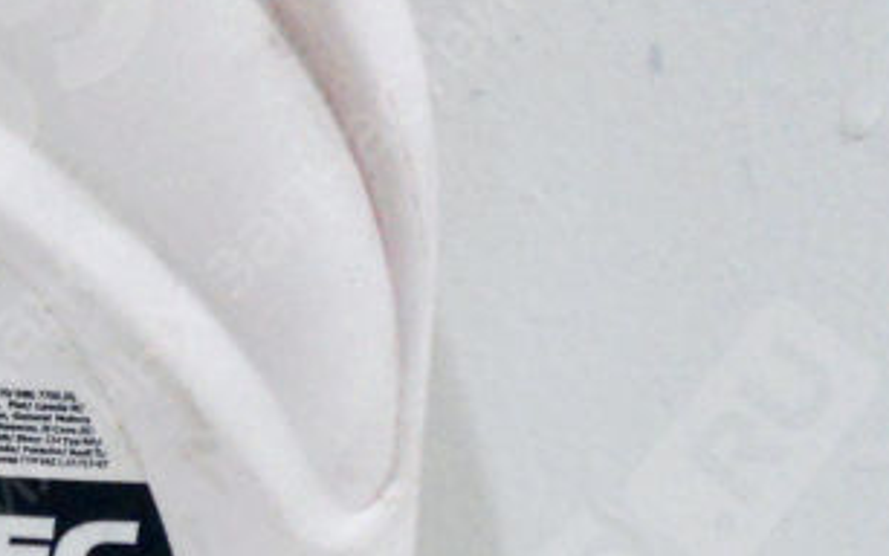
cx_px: -6
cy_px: 122
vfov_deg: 10.0
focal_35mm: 131
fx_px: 3174
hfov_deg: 15.6
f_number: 3.9
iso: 400
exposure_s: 1/100
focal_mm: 6.9
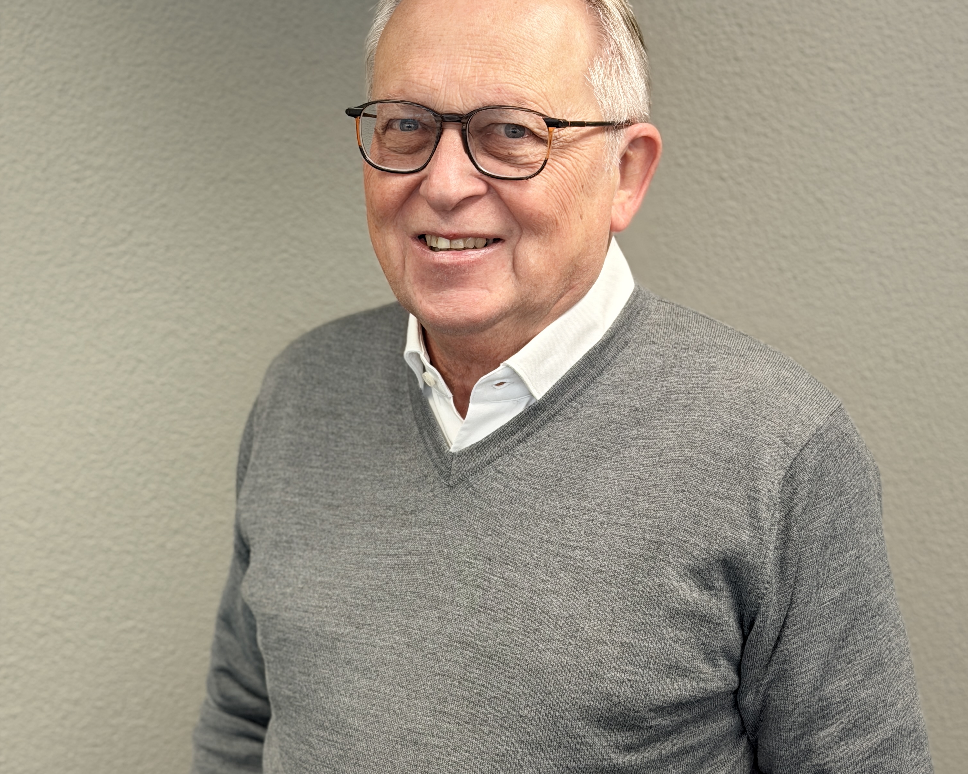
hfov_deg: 30.0
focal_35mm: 63
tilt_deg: -11.2
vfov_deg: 24.1
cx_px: 487
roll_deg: -0.7
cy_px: 514
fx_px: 1805
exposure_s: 1/50
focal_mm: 6.76
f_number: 1.78
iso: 80
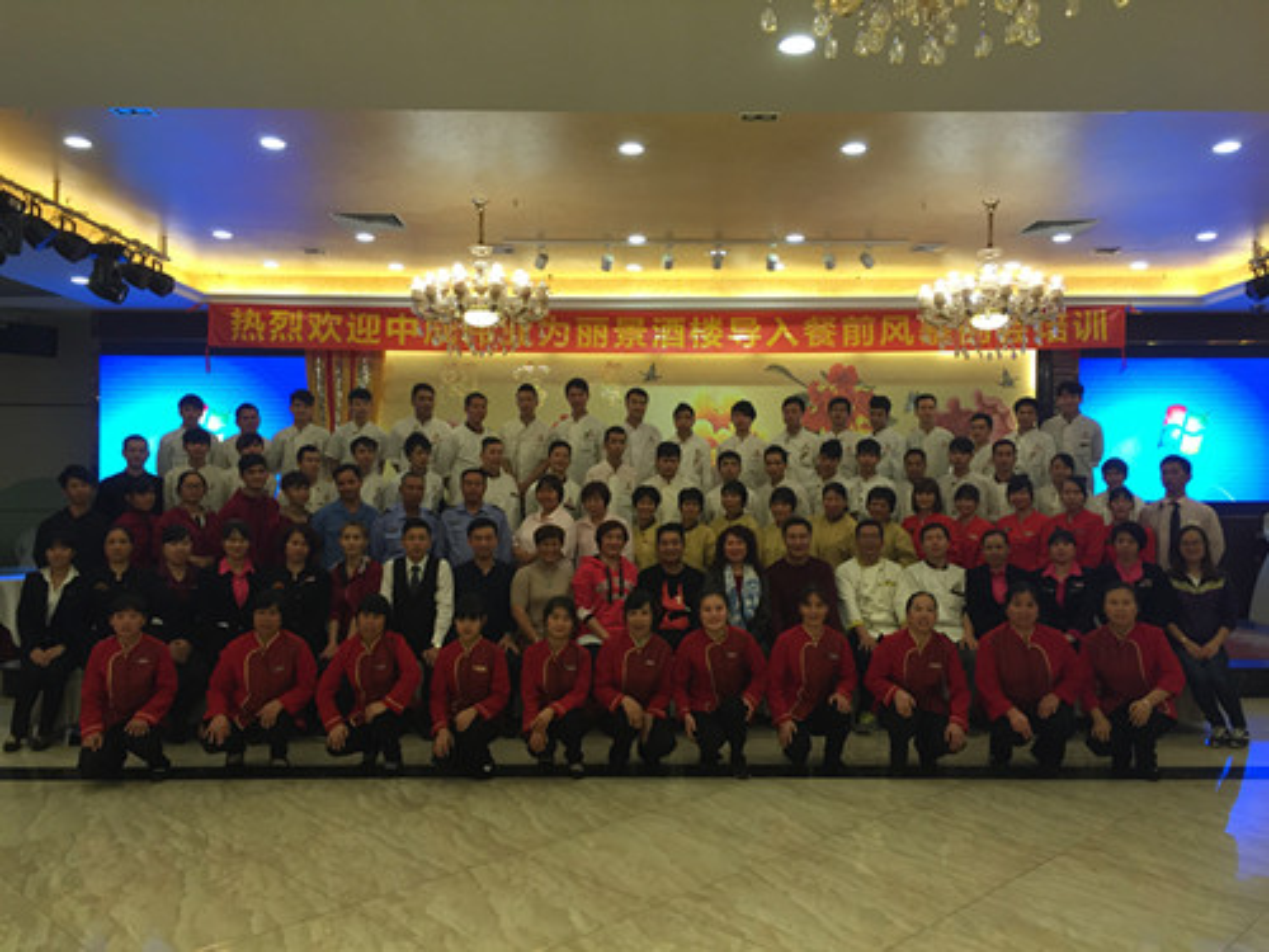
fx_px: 1063
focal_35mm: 29
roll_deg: -1.3
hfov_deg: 61.7
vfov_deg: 48.2
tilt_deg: +0.1
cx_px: 634
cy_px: 476
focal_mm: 4.15
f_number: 2.2
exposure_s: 1/30
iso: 32
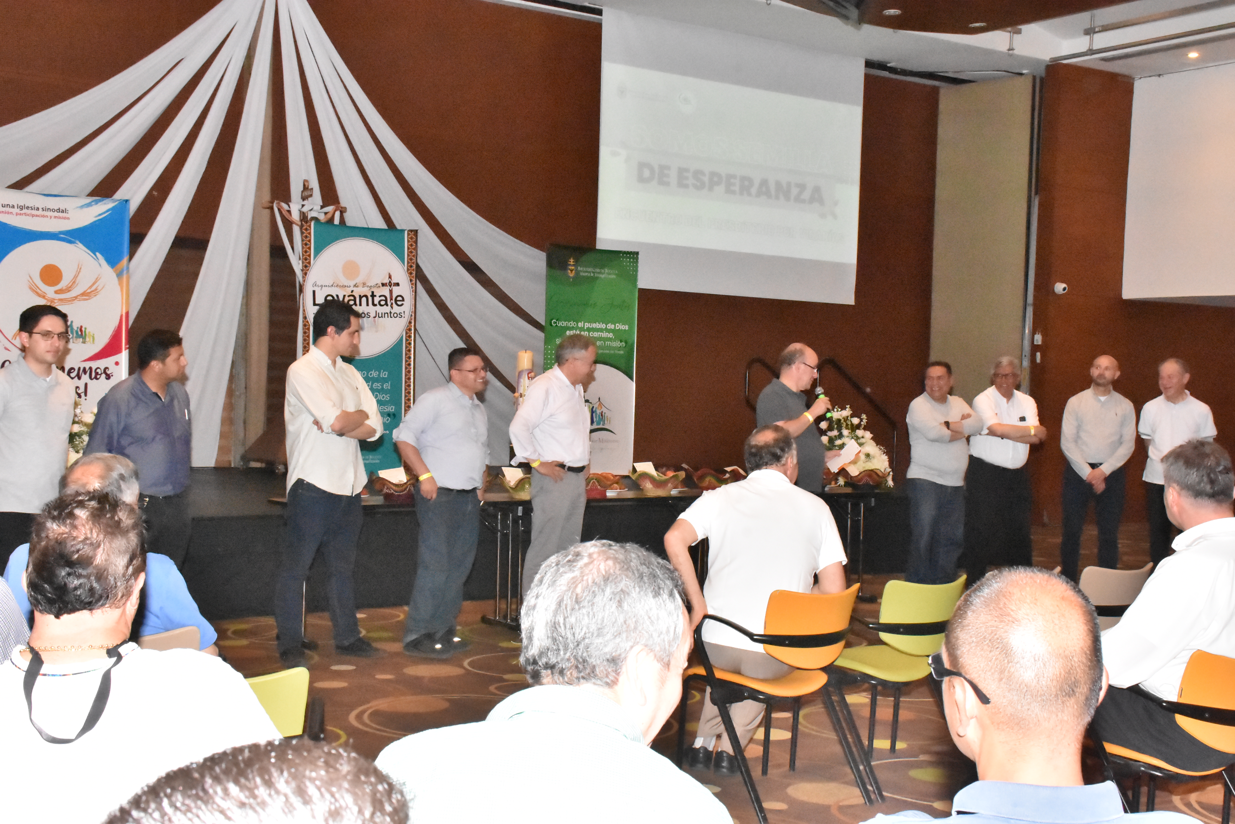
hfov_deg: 41.1
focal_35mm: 48
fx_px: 1647
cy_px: 412
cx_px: 618
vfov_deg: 28.1
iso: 10000
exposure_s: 1/200
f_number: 14
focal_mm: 32
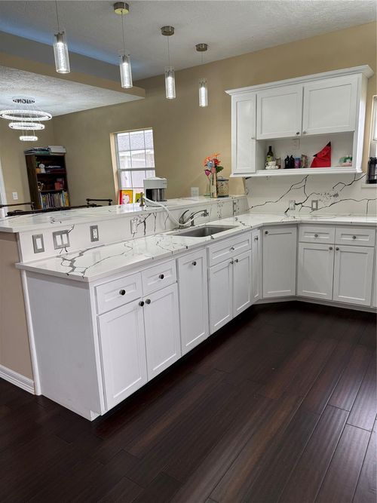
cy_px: 252
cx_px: 188
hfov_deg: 56.8
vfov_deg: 71.6
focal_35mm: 24
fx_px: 349
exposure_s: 1/120
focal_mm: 6.76
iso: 125
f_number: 1.78
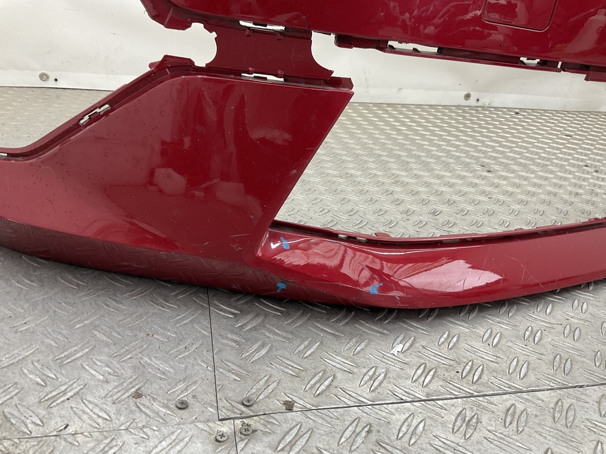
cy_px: 227
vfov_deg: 48.2
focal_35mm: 29
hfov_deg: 61.7
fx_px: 508
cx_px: 303
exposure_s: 1/120
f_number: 1.8
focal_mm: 3
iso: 64
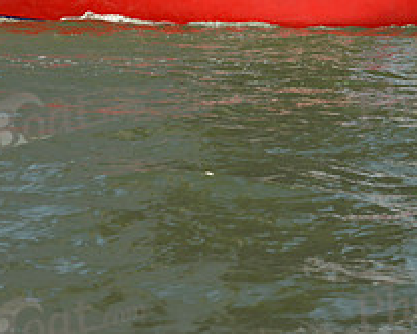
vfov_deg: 8.4
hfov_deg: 10.5
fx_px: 2273
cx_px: 252
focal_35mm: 184
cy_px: 1
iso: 280
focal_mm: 70
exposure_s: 1/800
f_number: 9
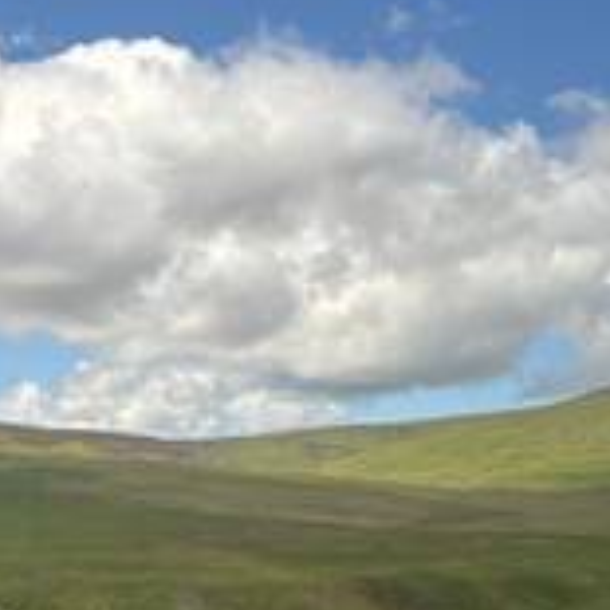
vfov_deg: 24.1
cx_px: 240
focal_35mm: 71
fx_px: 1416
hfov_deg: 24.3
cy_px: 457
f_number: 1.6
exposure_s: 1/411
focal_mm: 5.96
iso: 50
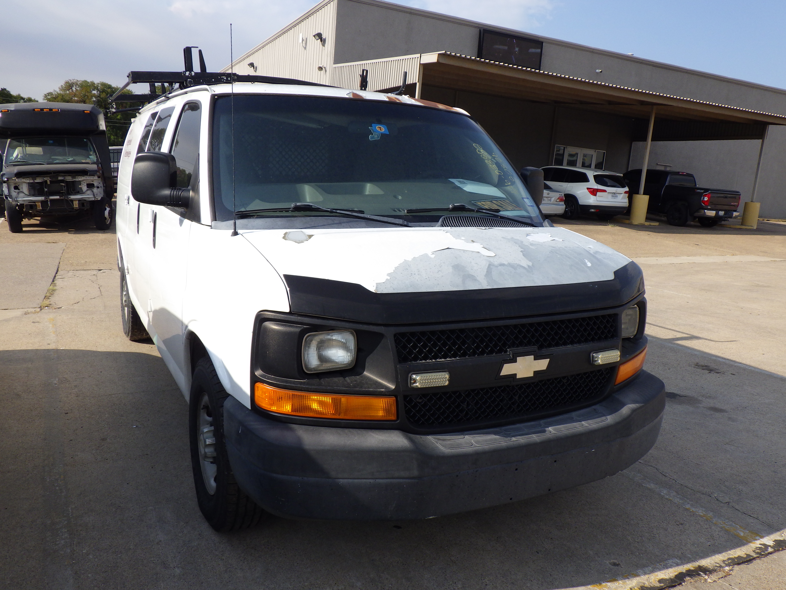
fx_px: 636
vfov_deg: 49.7
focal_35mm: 28
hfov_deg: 63.4
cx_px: 393
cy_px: 295
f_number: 4.2
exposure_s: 1/800
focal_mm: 5
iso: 125
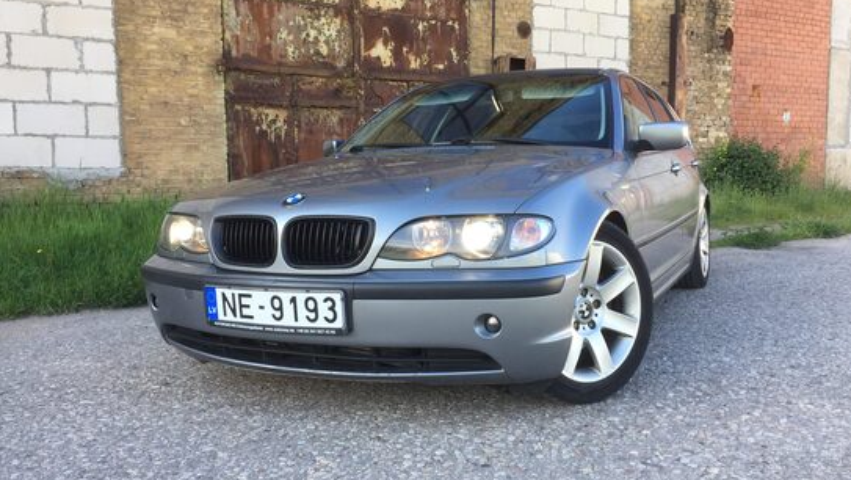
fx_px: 722
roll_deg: +0.1
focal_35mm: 32
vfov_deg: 36.7
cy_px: 238
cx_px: 428
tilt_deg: -6.0
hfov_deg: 61.0
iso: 32
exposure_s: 1/214
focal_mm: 4.15
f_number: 2.2
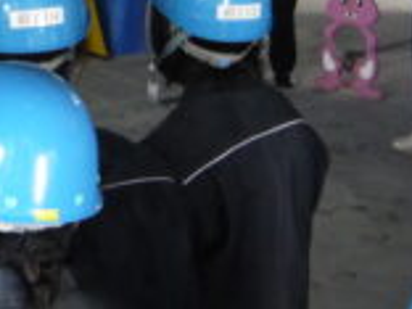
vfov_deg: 13.2
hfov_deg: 17.0
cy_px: -108
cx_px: -140
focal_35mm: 108
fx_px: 1285
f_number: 3.5
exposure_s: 1/30
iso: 800
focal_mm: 14
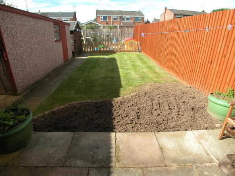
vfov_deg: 49.7
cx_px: 118
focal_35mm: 28
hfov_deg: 63.5
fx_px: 190
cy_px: 88
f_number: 5
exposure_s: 1/258
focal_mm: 7.1
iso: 100
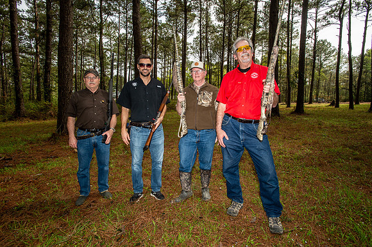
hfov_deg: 84.0
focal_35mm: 20
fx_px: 207
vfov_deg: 61.9
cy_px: 124
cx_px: 186
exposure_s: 1/250
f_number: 5.6
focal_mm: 20
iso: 125
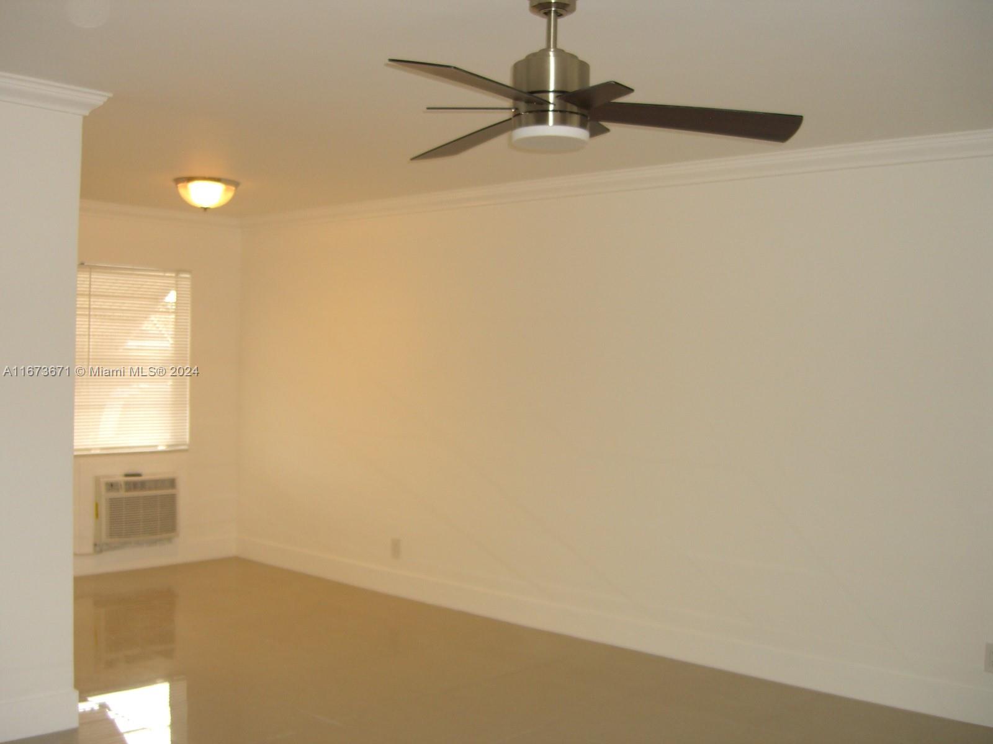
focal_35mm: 38
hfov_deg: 49.0
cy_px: 372
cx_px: 496
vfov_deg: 37.7
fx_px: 1090
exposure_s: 1/60
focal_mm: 7.9
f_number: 2.8
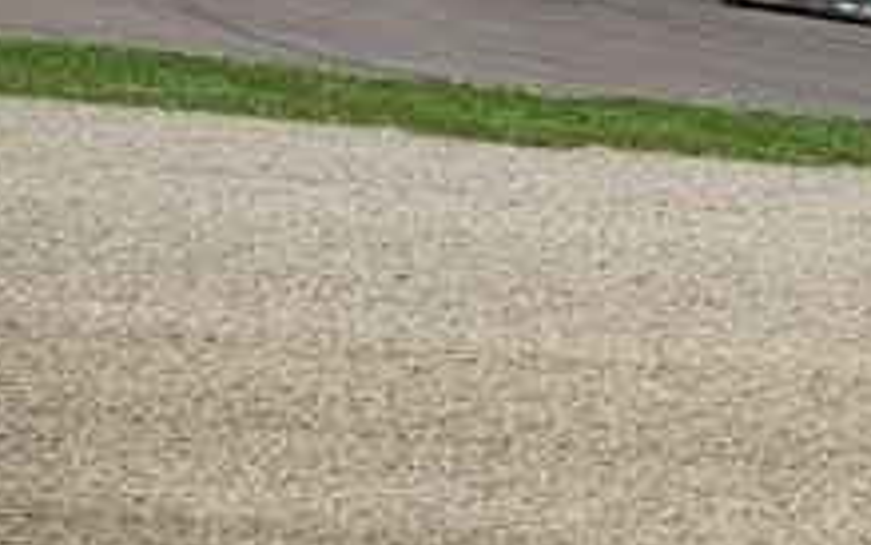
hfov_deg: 3.8
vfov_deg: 2.4
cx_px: 863
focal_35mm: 556
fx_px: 13201
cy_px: -20
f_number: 6.3
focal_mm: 97.49
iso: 100
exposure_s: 1/400
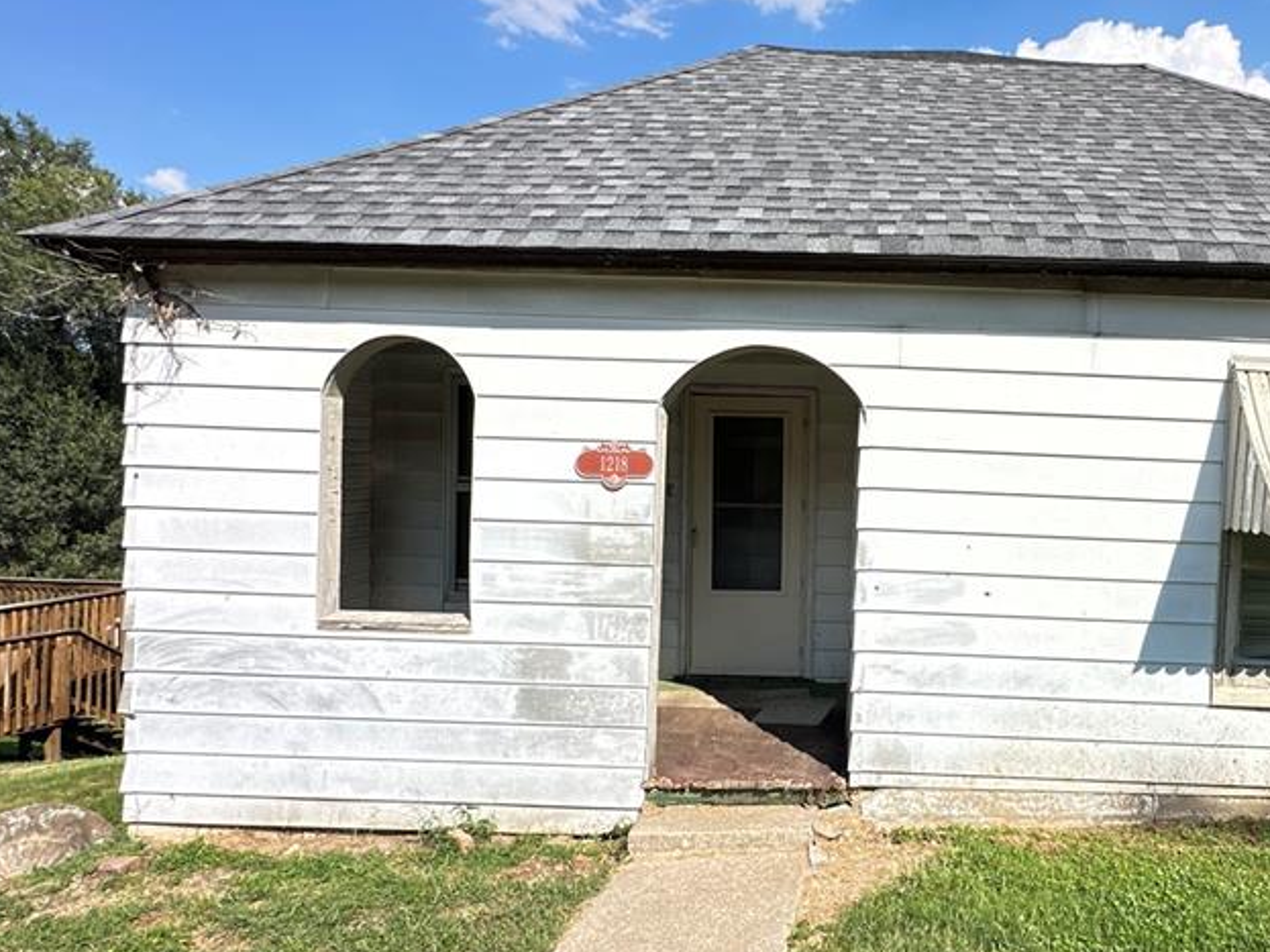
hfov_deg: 70.8
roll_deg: -2.4
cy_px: 516
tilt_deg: -2.8
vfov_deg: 58.8
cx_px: 891
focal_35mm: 23
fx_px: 844
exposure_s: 1/947
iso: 40
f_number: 2.2
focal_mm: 2.22
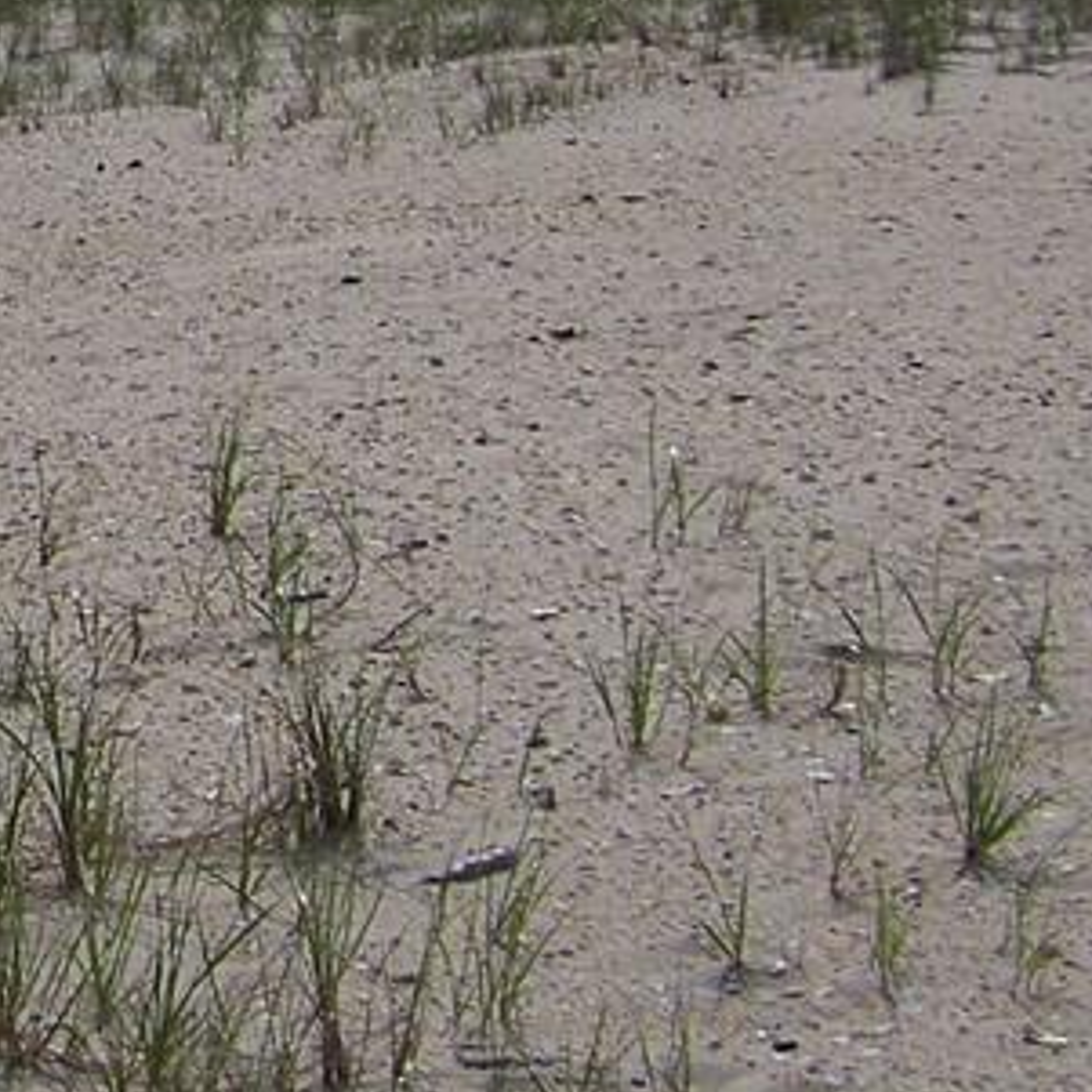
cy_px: -15
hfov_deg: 11.4
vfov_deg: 12.2
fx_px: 5032
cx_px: -951
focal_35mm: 141
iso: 64
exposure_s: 1/1250
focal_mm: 5.85
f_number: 4
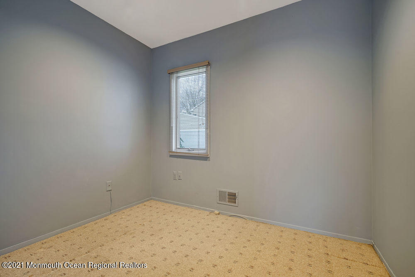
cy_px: 138
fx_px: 184
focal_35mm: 16
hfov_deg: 96.7
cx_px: 208
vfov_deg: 73.8
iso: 250
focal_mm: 16
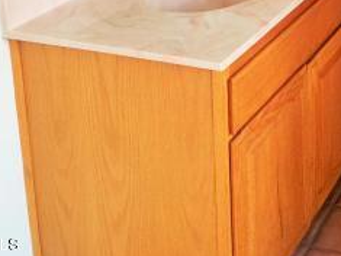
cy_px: -76
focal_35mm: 79
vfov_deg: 17.5
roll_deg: -0.4
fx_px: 778
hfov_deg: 23.6
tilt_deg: -13.3
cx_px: 348
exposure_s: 1/30
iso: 40
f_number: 2.2
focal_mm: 4.15
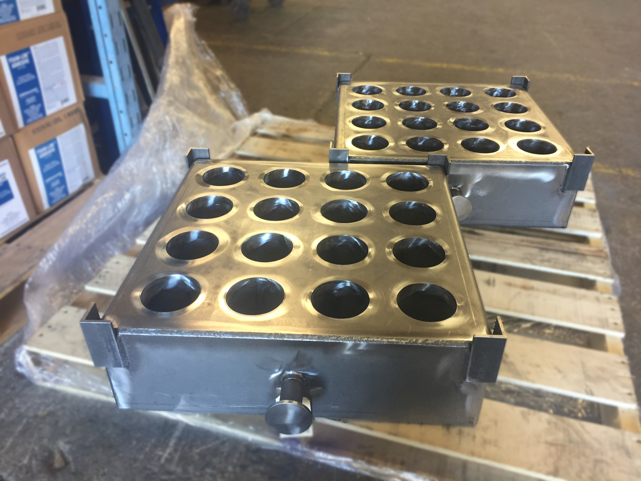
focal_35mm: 29
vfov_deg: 48.2
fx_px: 537
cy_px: 240
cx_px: 320
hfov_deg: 61.7
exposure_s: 1/30
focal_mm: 4.15
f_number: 2.2
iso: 100
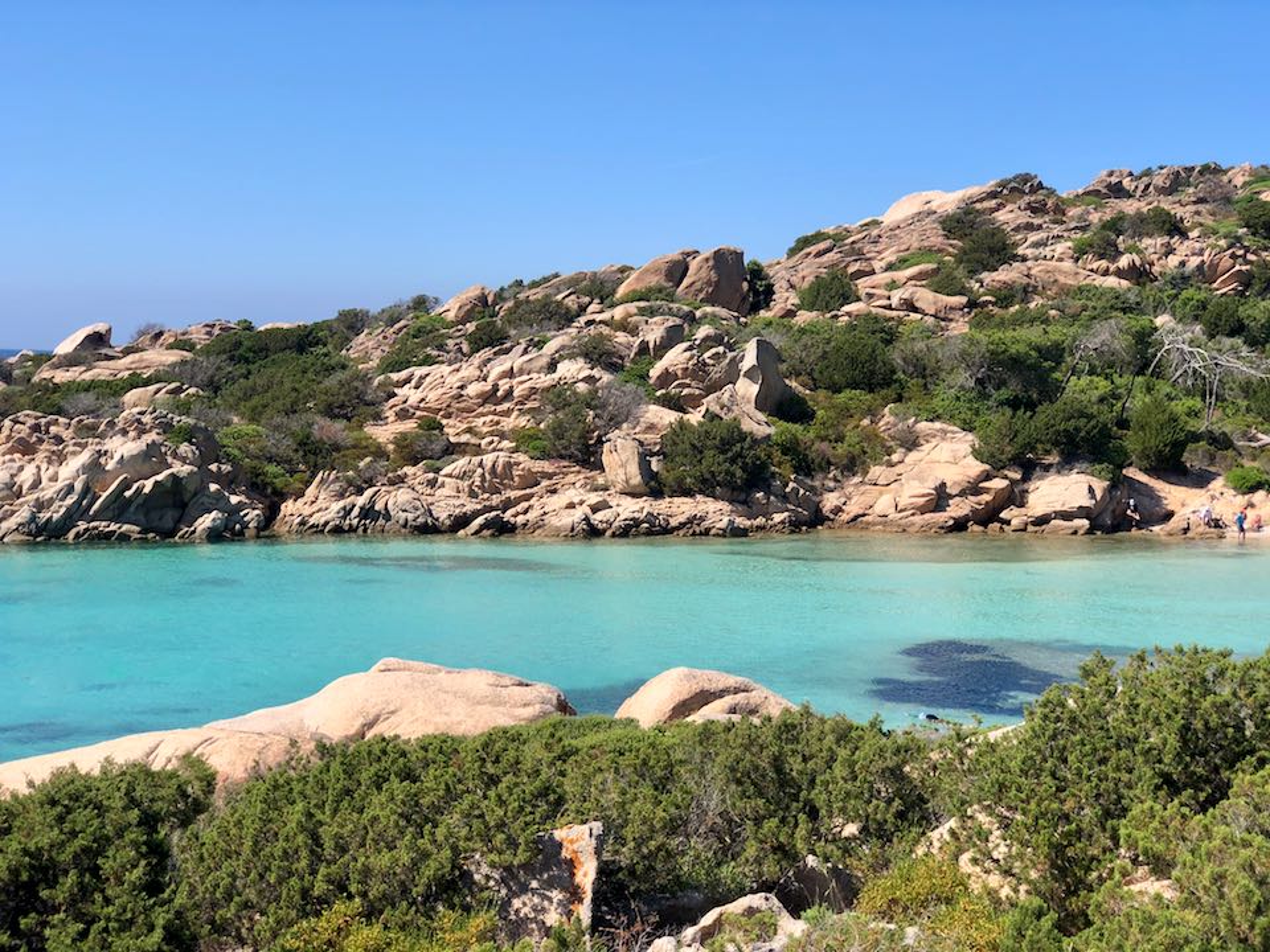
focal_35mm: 57
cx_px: 635
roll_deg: -1.3
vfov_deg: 25.7
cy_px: 476
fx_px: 2091
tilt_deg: -3.4
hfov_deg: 33.8
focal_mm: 6.6
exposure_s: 1/738
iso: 20
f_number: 2.8
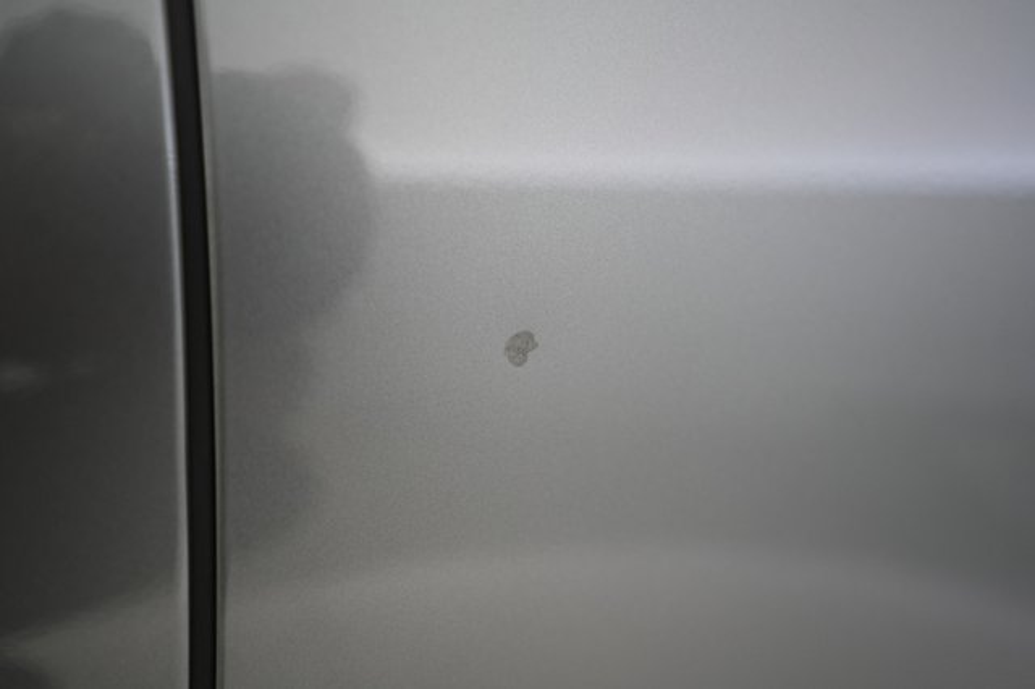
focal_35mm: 25
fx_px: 718
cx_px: 518
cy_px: 344
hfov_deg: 71.5
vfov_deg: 51.2
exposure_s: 1/60
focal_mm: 25
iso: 1250
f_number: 2.8
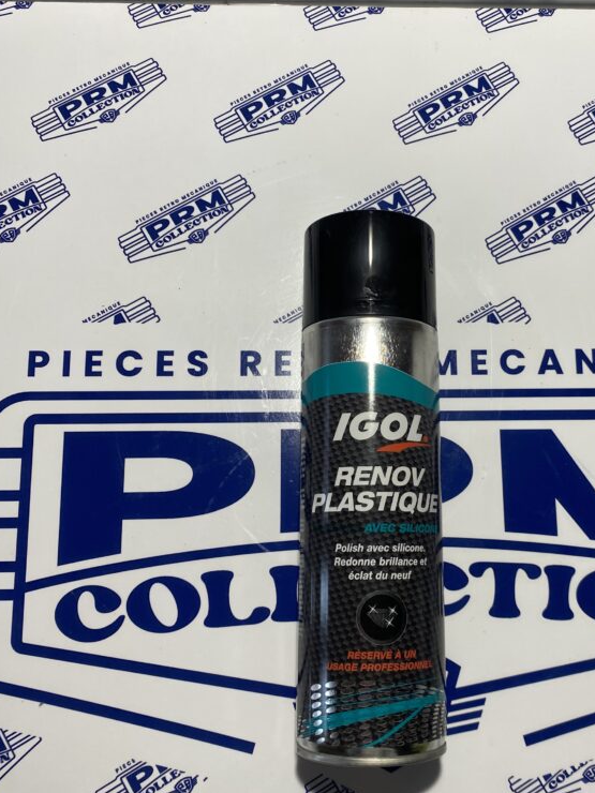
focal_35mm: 36
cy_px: 401
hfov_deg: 39.4
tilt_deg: -79.0
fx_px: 825
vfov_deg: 51.4
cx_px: 365
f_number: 1.8
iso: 32
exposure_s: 1/140
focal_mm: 4.25
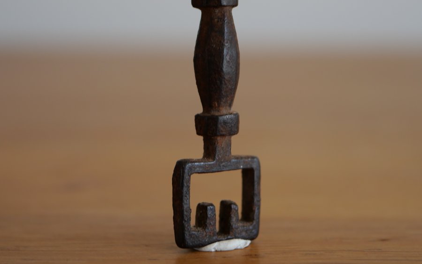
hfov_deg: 24.4
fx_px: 977
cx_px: 211
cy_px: 90
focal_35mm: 85
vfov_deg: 15.3
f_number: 2.8
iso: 200
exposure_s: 1/80
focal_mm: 30
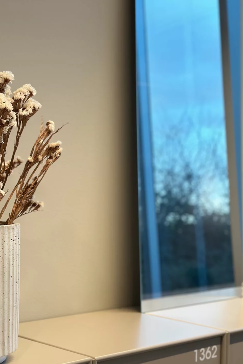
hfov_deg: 19.0
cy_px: 234
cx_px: 54
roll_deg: -1.6
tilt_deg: -4.8
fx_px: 719
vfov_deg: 28.3
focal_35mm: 71
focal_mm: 6.86
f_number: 1.78
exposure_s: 1/50
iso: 64
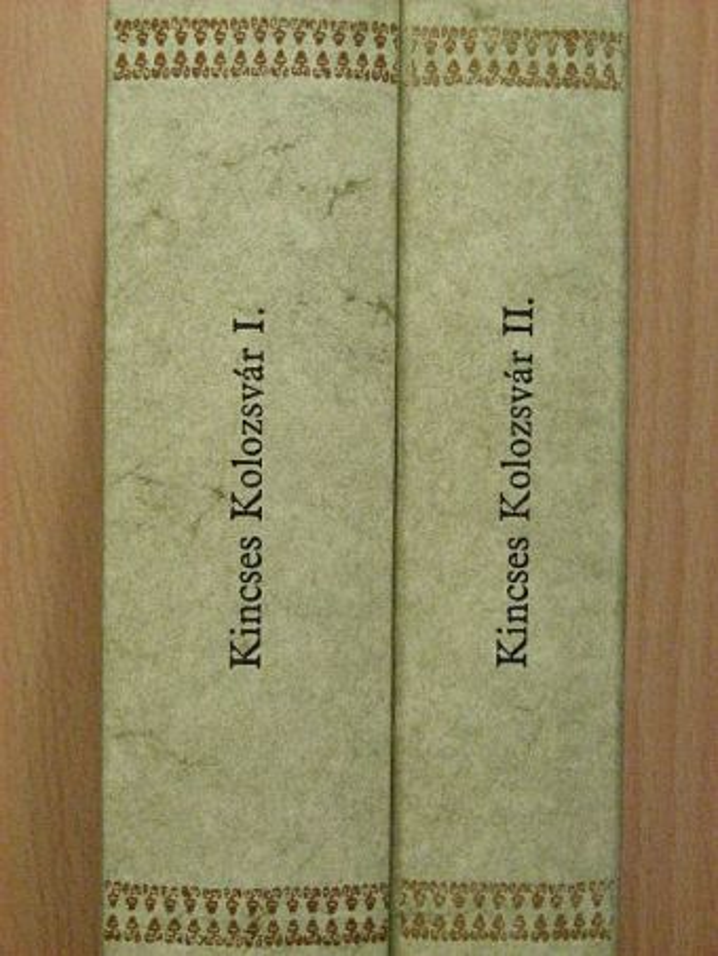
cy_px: 478
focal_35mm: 79
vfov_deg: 24.7
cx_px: 359
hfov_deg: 18.7
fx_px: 2184
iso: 800
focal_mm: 13.2
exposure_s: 1/310
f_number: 4
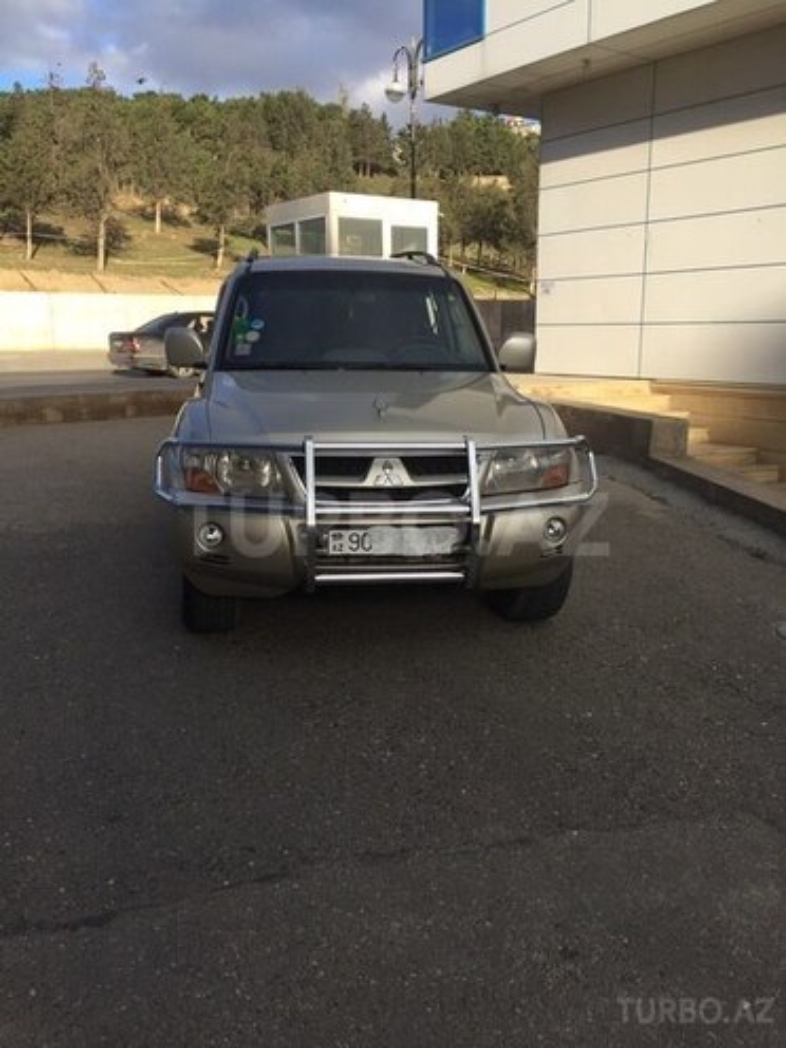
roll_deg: +0.8
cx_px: 393
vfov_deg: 61.7
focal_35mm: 29
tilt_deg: -11.5
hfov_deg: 48.2
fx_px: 878
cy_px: 524
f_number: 2.2
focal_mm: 4.15
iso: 32
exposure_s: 1/1130
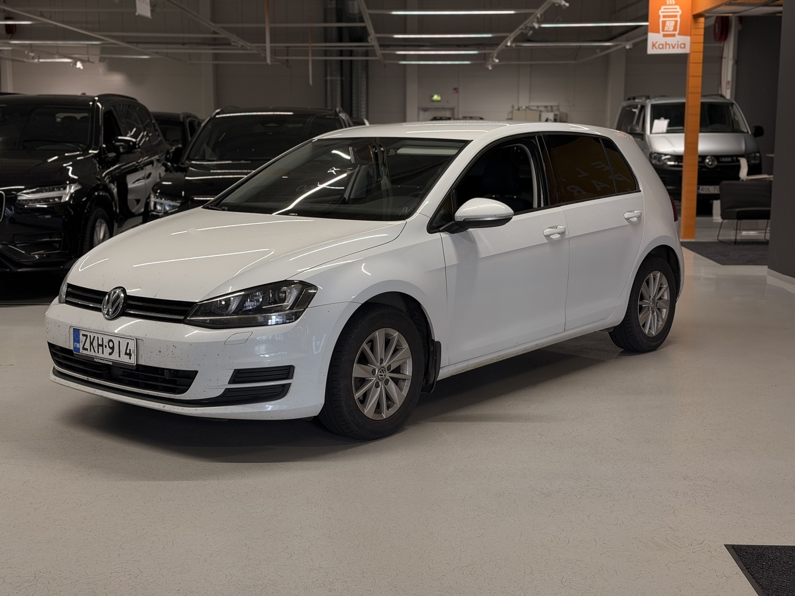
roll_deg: -0.2
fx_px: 1102
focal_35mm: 48
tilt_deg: -9.6
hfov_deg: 39.7
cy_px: 298
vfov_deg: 30.3
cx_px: 398
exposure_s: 1/246
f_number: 1.78
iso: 80
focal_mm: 6.76
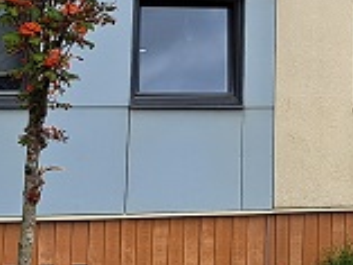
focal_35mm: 157
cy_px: -210
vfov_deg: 9.1
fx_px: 1602
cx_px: 488
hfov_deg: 12.1
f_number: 1.8
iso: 50
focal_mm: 5.23
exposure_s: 1/1120
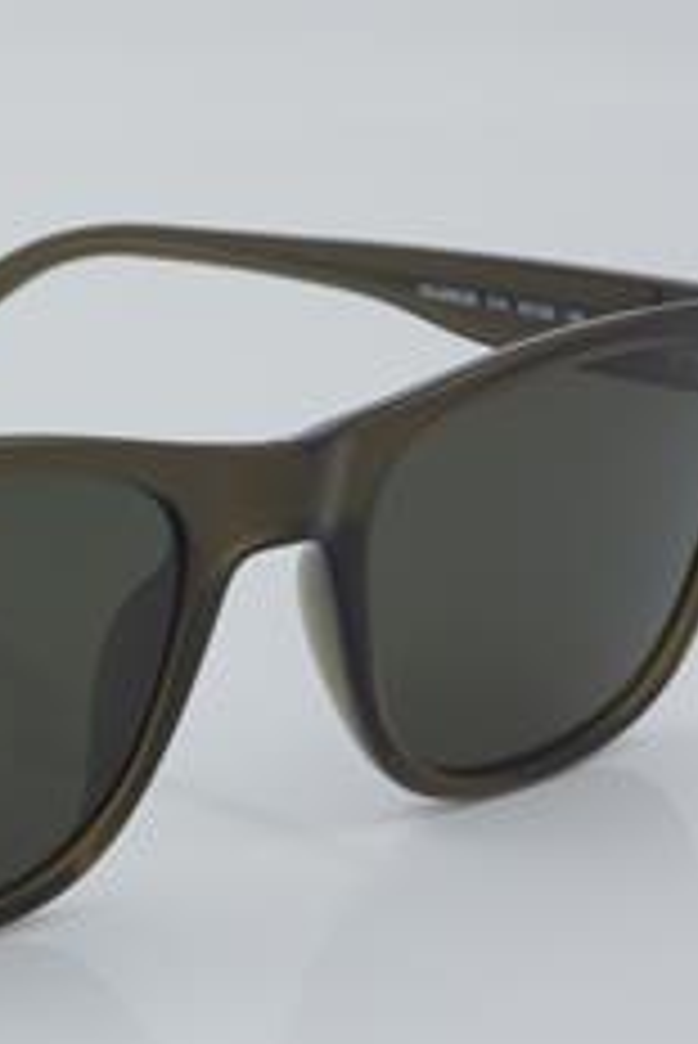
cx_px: -95
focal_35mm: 129
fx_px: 3746
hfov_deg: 10.5
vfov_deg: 15.9
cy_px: 558
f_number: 32
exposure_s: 1/4
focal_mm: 50
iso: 100
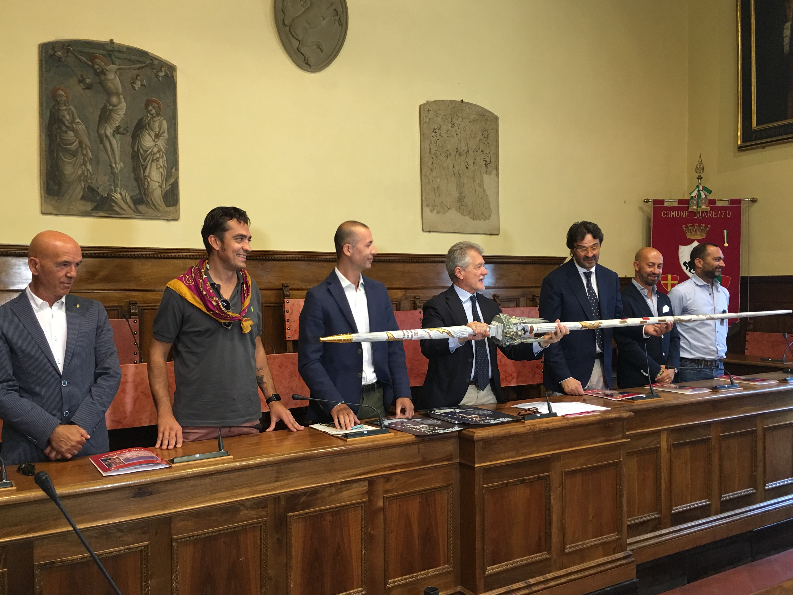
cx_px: 385
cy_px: 292
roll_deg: -1.0
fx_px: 710
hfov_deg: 58.3
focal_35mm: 31
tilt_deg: +1.1
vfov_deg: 45.4
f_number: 2.2
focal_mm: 4.15
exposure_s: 1/17
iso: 64
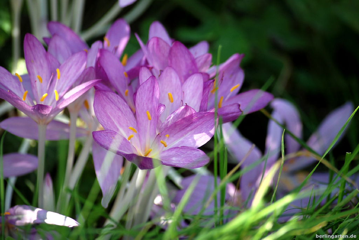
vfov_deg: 4.7
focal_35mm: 292
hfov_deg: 7.0
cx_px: 180
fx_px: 2920
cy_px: 120
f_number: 5
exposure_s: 1/160
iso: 200
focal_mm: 195
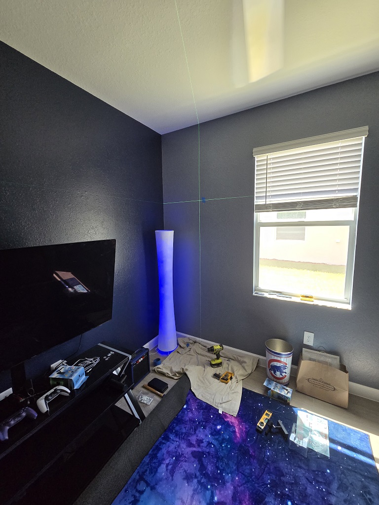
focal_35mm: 13
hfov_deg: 89.9
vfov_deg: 106.2
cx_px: 190
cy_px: 252
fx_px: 190
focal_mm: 2.2
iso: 320
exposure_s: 1/100
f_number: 2.2
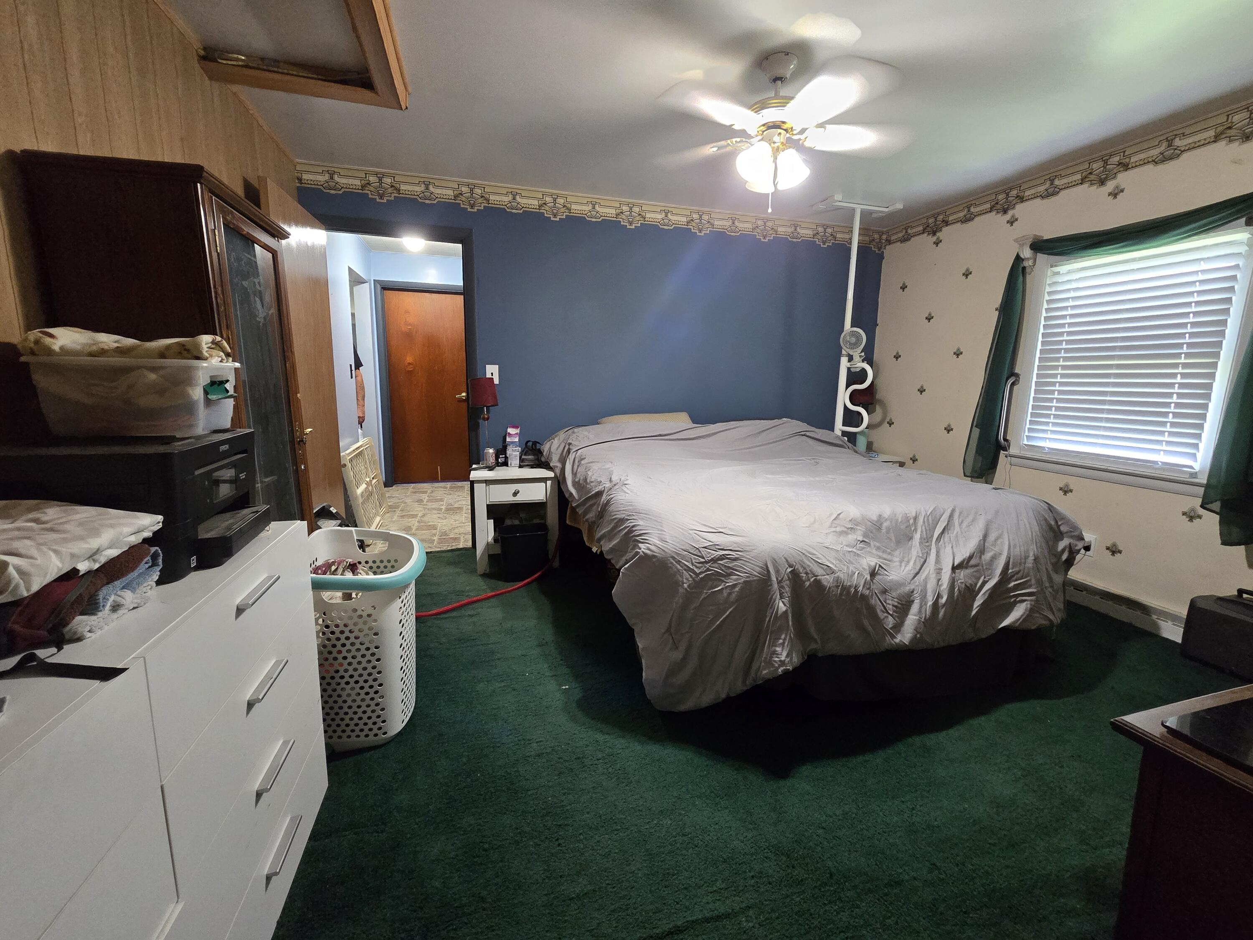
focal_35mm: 13
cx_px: 626
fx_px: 471
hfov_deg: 106.2
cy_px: 470
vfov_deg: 89.9
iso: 800
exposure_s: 1/60
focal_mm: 2.2
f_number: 2.2
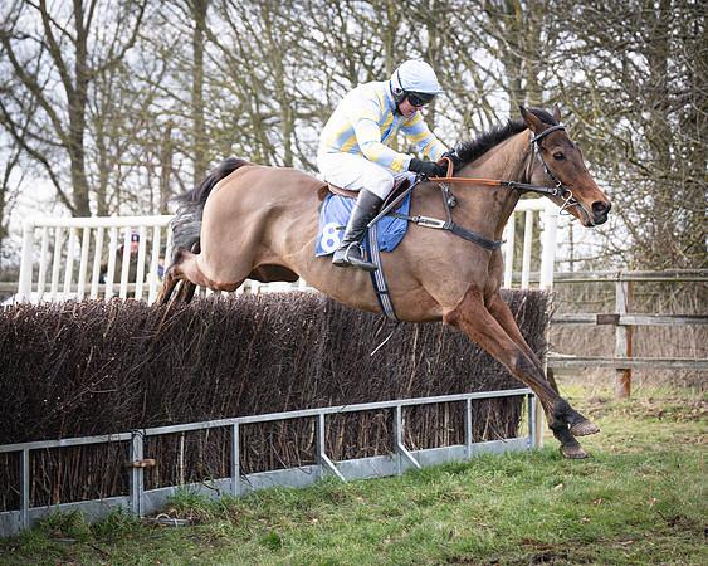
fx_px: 2322
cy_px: 284
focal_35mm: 111
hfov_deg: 17.3
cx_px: 324
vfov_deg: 13.9
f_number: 2.8
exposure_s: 1/1600
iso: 400
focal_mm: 70
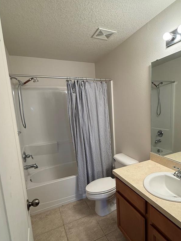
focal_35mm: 21
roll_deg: +3.6
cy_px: 131
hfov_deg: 62.9
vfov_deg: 78.8
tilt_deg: -7.8
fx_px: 146
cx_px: 108
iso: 200
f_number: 2.2
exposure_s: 1/120
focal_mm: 2.22
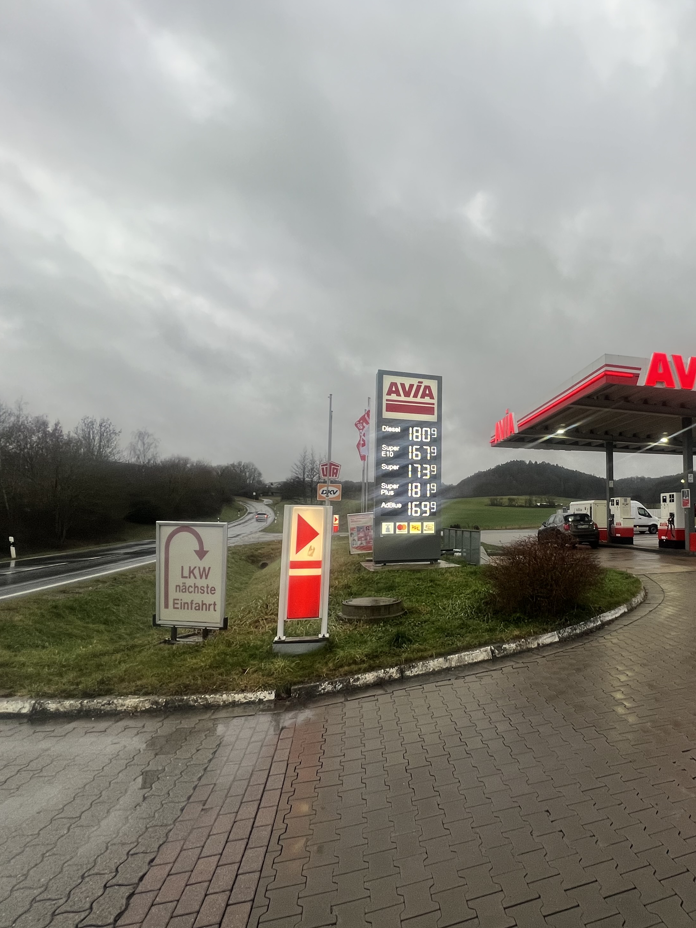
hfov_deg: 66.2
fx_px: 483
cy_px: 481
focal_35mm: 18
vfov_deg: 87.7
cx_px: 538
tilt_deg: +4.2
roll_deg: -0.1
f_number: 1.8
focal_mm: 1.57
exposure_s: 1/122
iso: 100
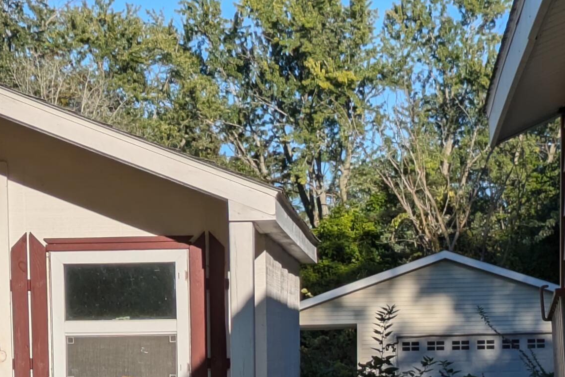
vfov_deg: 9.6
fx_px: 2181
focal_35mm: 139
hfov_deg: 14.8
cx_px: 240
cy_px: 540
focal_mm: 5.43
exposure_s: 1/4016
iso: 56
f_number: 1.89
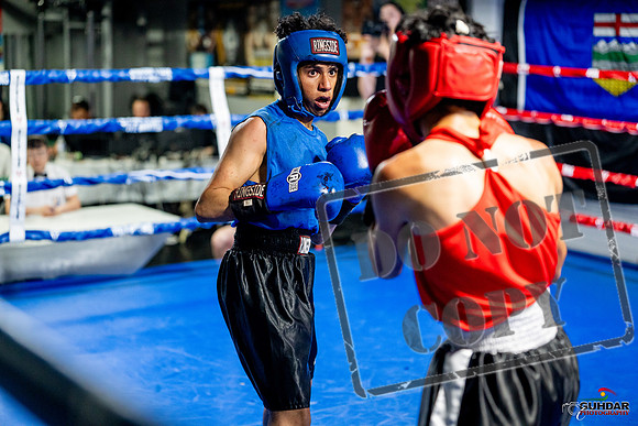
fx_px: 1134
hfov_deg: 31.4
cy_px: 213
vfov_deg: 21.3
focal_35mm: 64
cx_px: 319
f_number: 2
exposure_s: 1/800
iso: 4000
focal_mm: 64
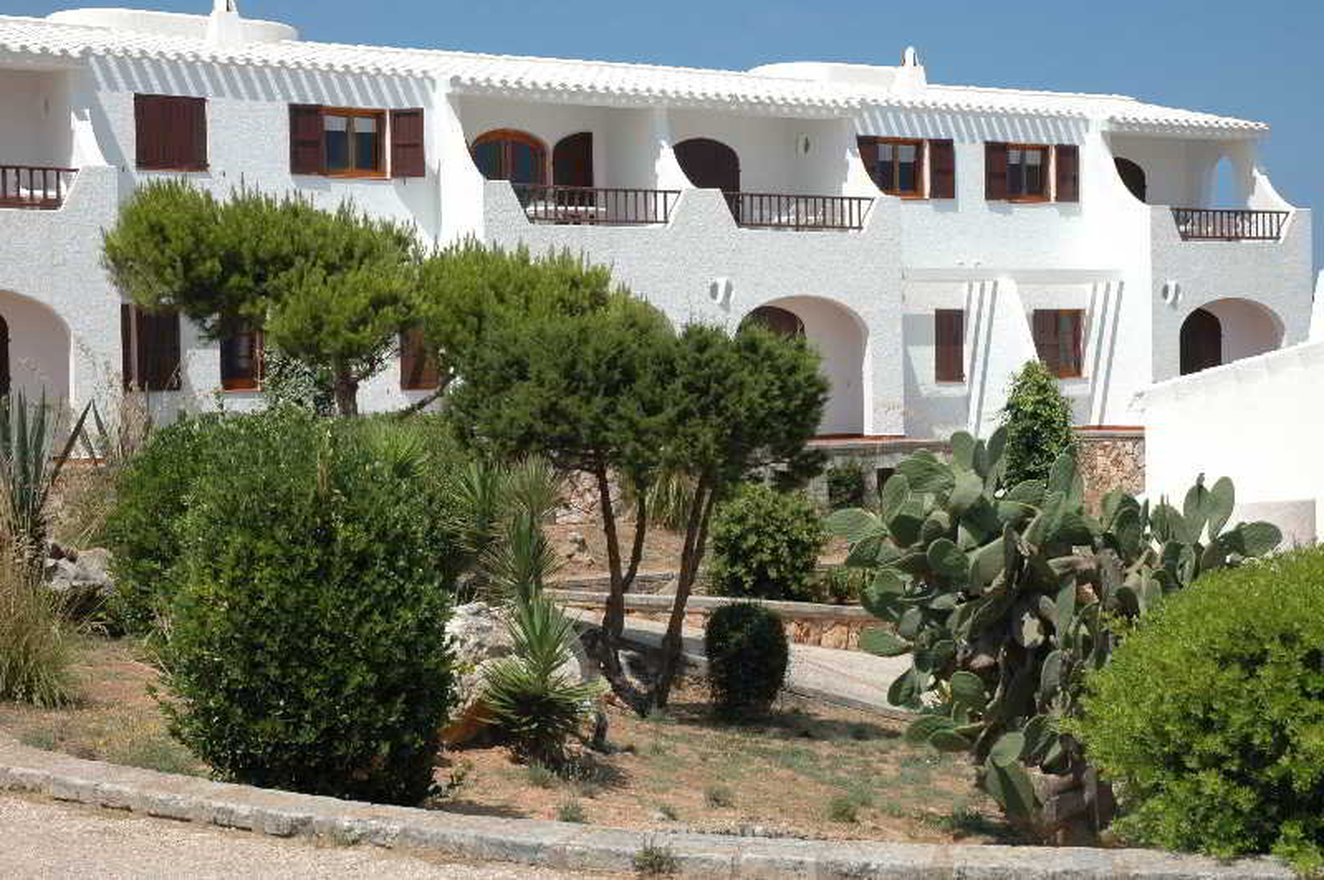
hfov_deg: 33.4
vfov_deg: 22.6
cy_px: 440
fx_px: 2205
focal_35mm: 60
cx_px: 662
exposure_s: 1/400
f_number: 10
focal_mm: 40
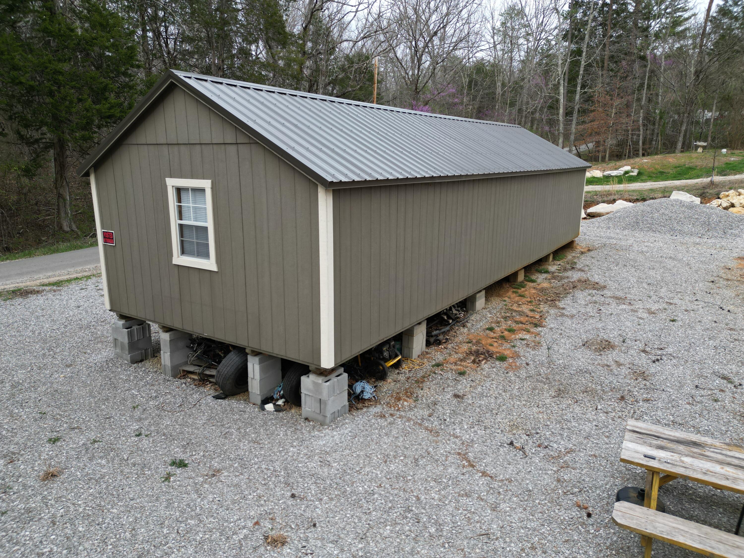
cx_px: 372
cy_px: 279
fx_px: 516
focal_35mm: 24
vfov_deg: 56.8
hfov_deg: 71.6
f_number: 1.7
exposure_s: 1/320
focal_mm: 6.72
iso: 110
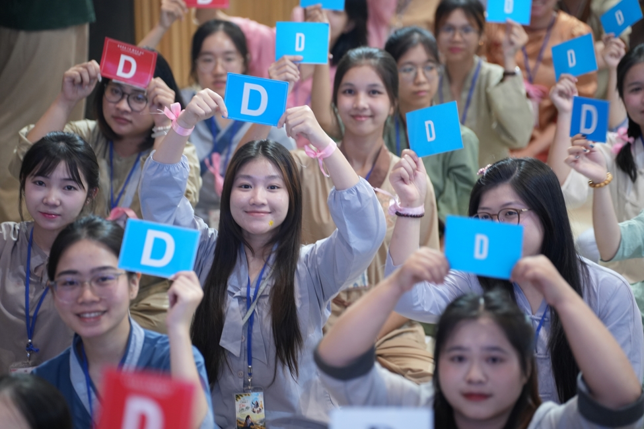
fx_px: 2129
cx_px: 322
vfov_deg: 11.5
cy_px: 214
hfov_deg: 17.2
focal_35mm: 119
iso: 1600
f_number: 2.8
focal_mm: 119
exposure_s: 1/80
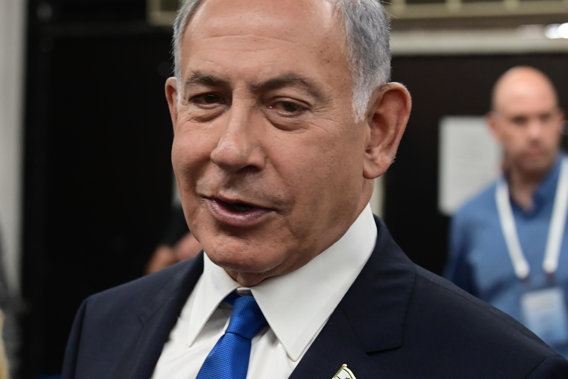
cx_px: 210
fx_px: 1578
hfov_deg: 20.4
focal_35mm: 100
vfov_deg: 13.7
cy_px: 207
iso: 4000
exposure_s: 1/320
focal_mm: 70
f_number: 5
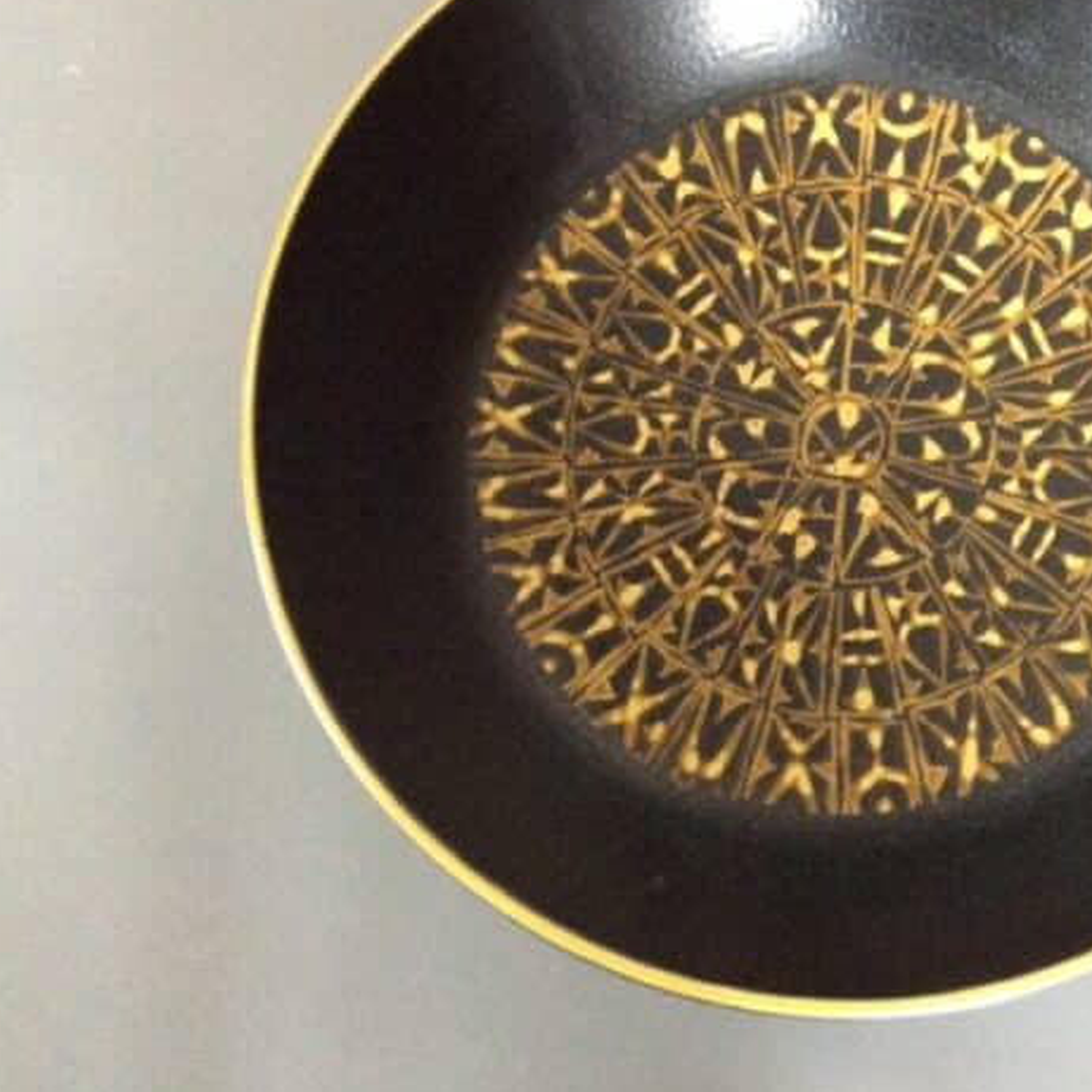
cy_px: 456
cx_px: 834
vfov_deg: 36.0
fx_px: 1677
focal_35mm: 47
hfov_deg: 35.2
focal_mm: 3.3
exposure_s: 1/17
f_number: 2.4
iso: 320
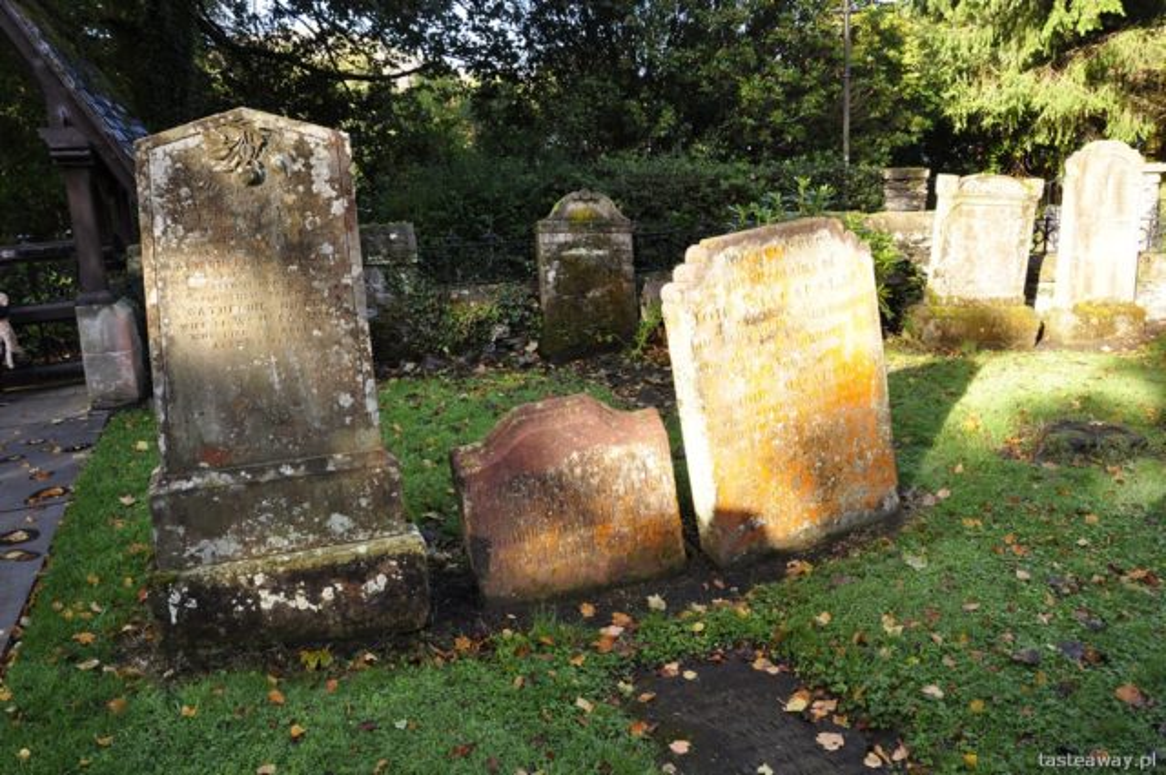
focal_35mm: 27
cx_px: 583
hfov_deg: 67.4
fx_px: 873
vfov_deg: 47.8
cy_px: 388
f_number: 8
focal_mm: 18
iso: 320
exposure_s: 1/60
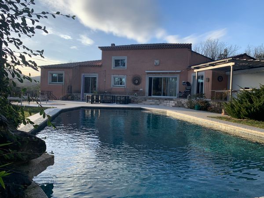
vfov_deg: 53.1
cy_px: 99
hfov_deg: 67.3
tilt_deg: -0.4
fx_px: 198
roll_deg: -1.9
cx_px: 132
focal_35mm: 26
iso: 25
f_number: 1.8
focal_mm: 4.25
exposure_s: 1/743
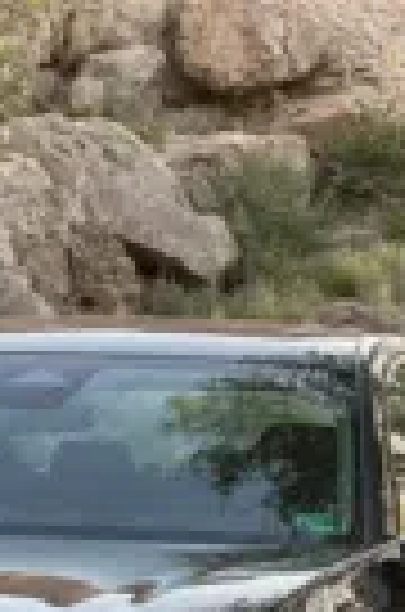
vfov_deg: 8.7
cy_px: 572
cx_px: -126
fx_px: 4003
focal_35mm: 236
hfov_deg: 5.8
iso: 125
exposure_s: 1/121
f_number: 2.8
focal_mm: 9
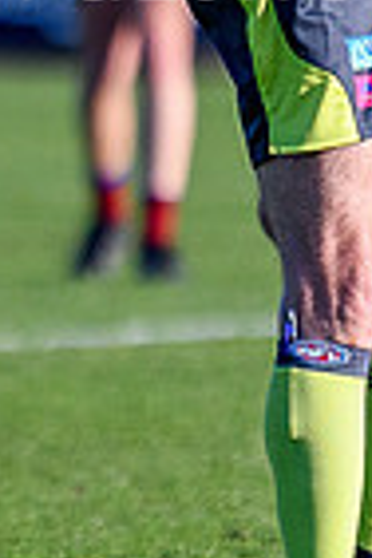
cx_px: 377
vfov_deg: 0.9
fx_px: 37569
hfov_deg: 0.6
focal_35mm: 2424
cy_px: 16
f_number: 2.8
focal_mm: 200
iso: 360
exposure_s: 1/5000
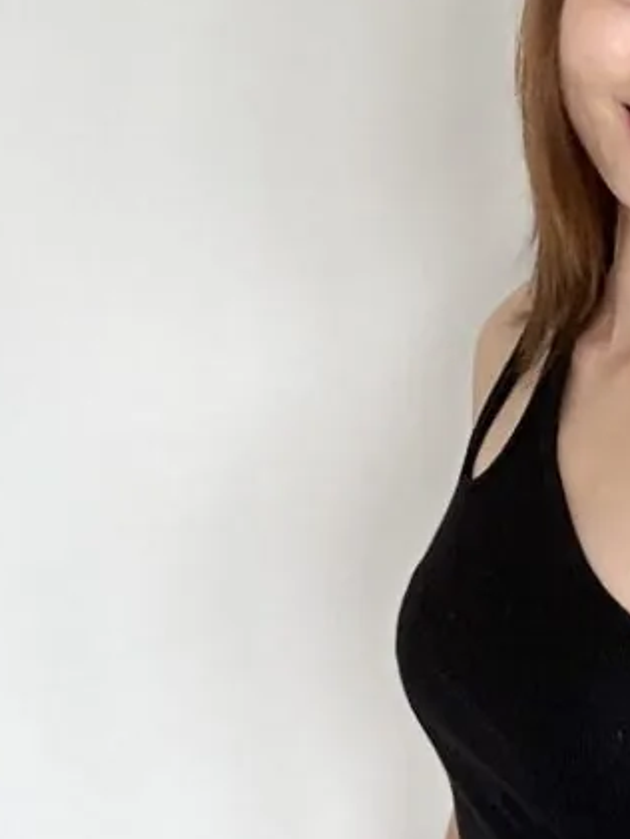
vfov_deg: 26.6
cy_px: 500
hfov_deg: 19.3
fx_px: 1771
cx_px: 706
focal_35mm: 73
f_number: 1.9
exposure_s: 1/121
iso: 40
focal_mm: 2.69
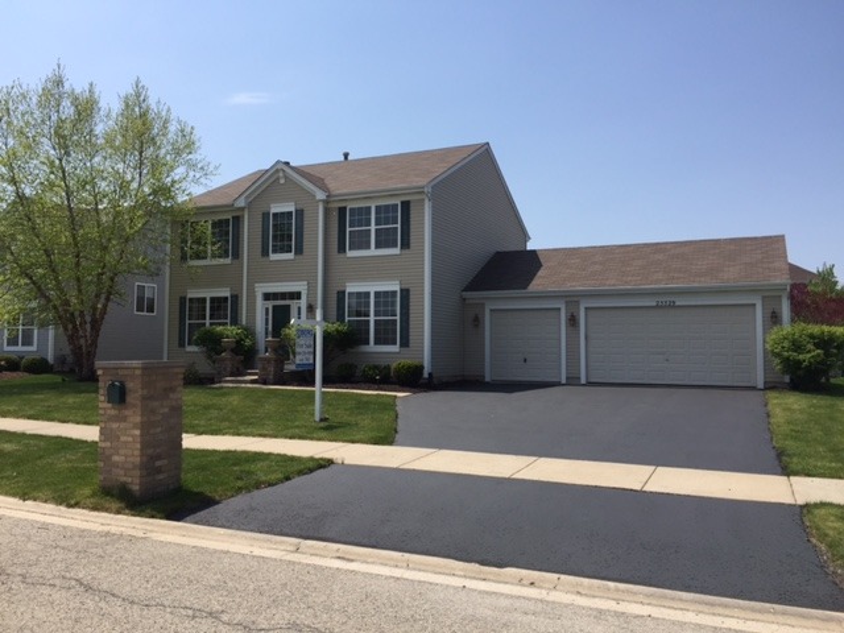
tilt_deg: +3.0
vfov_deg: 48.2
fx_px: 707
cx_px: 422
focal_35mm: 29
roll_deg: -1.3
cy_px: 316
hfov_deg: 61.7
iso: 32
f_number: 2.2
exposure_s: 1/2198
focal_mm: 4.15
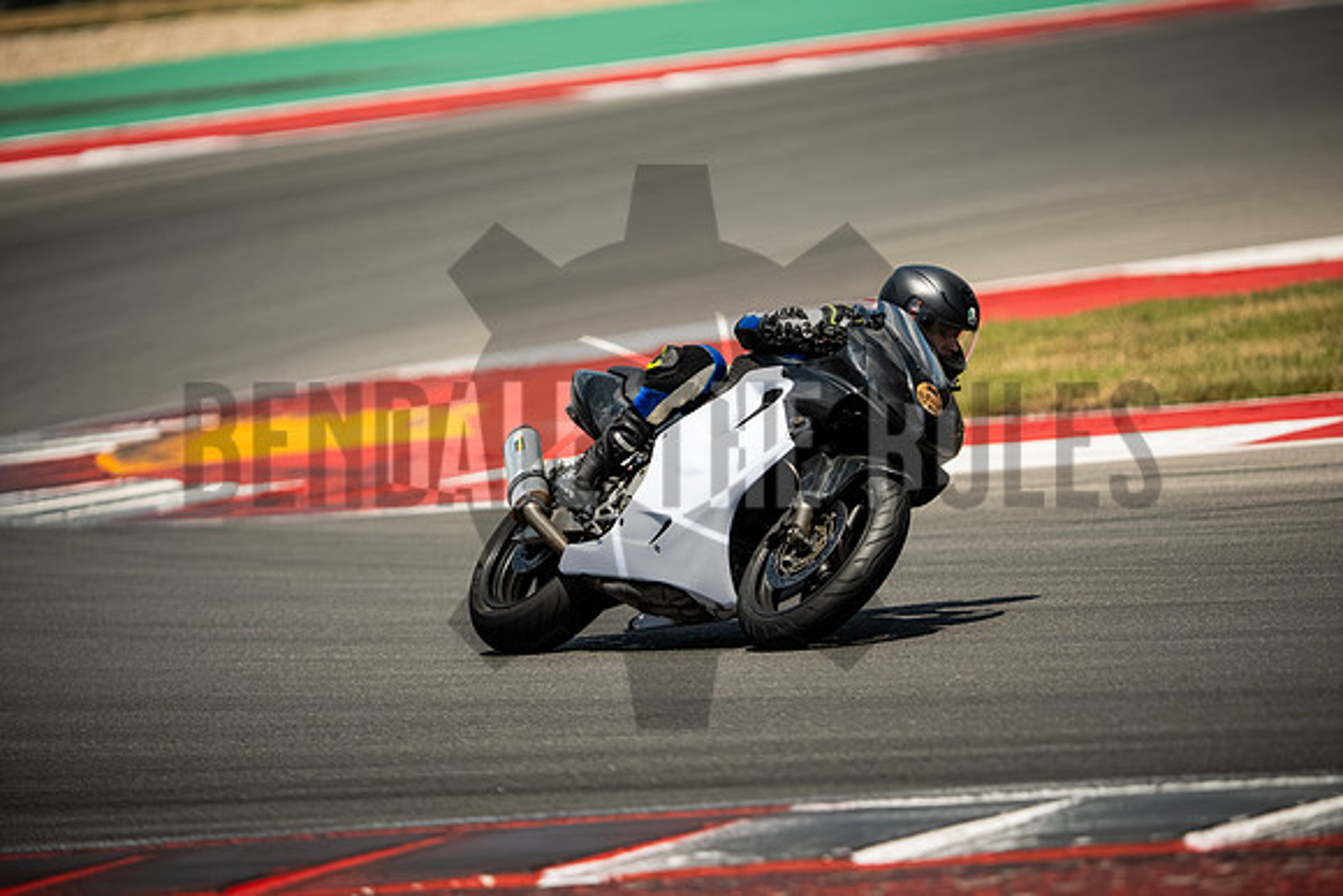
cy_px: 448
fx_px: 11194
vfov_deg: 4.6
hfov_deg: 6.9
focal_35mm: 300
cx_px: 672
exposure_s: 1/2000
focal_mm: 200
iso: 1600
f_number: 2
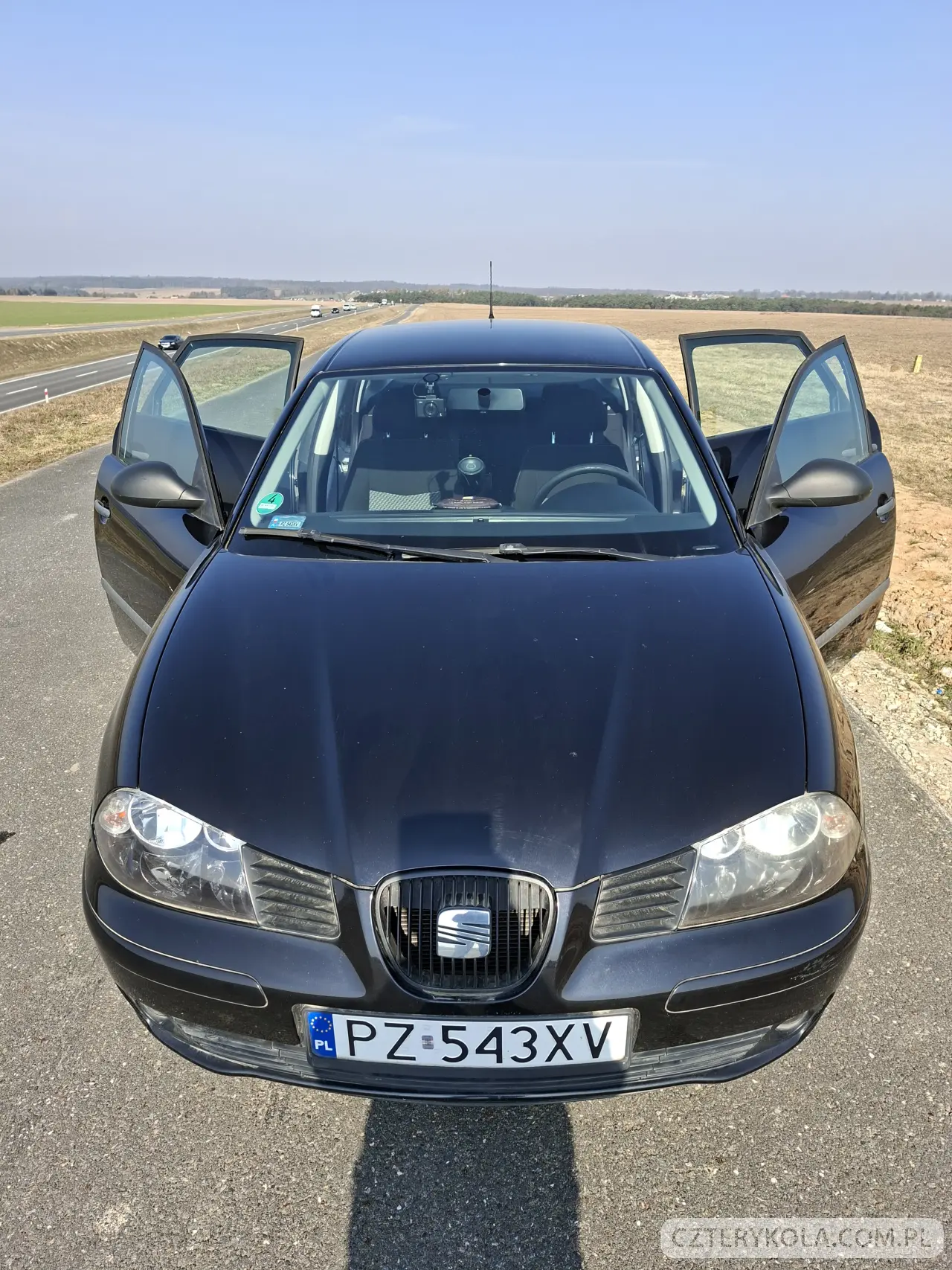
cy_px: 635
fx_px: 843
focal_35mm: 23
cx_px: 476
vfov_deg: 73.9
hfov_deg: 58.9
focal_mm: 5.54
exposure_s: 1/1124
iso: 50
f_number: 1.8
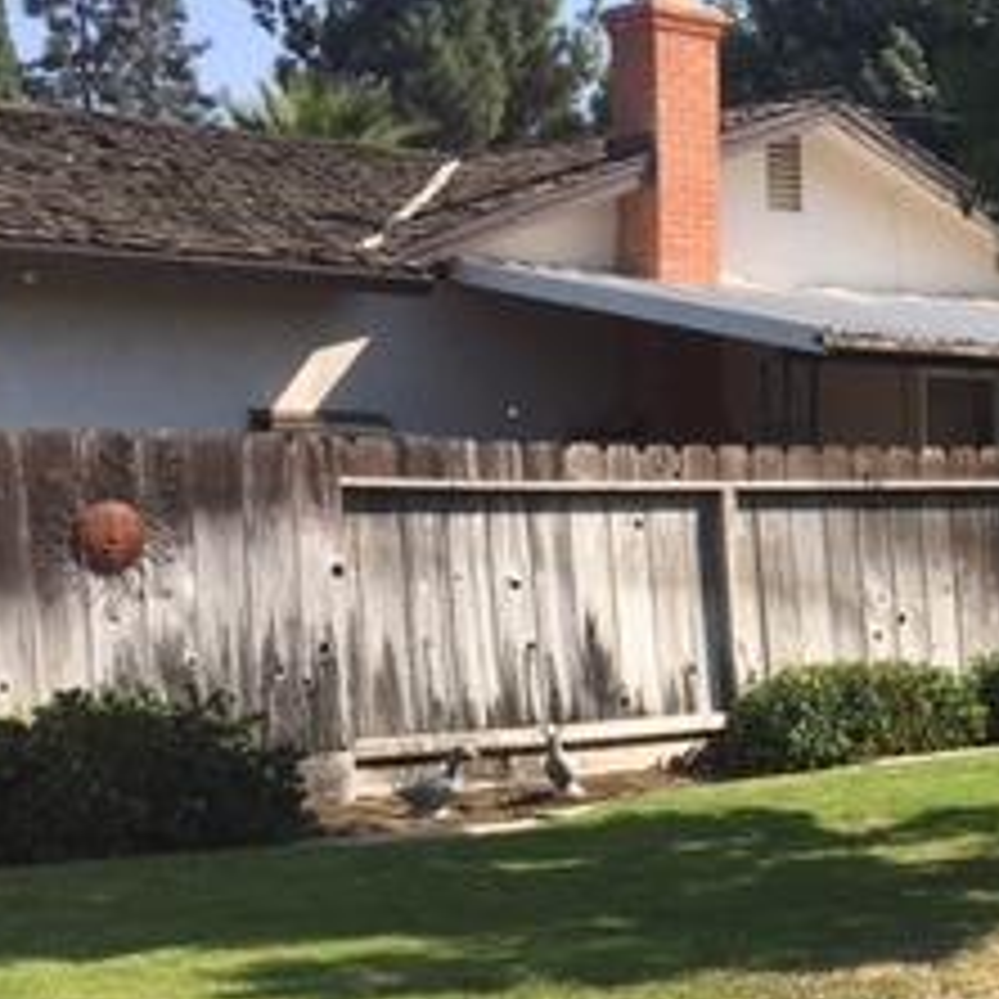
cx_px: 1112
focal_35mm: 74
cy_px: 788
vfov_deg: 23.1
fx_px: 2416
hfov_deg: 22.0
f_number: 2.2
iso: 25
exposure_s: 1/1068
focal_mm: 4.15
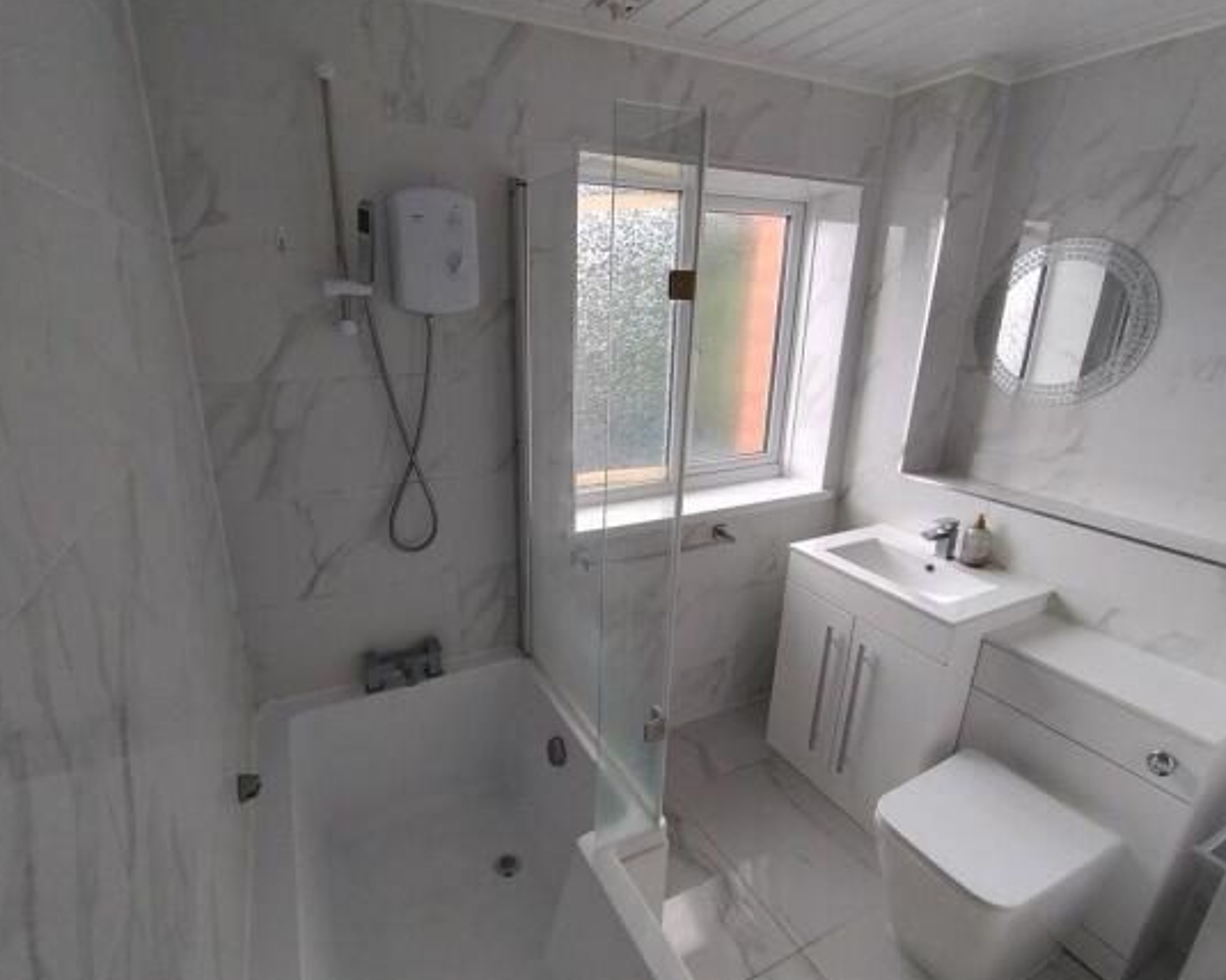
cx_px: 579
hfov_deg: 89.6
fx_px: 617
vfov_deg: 77.0
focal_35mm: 17
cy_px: 489
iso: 197
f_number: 2.2
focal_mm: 1.66
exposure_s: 1/100
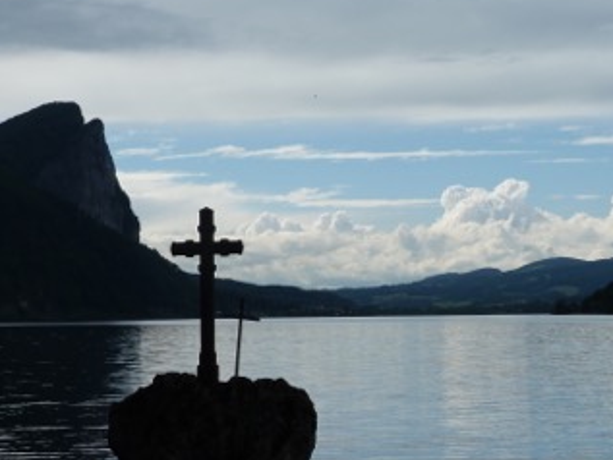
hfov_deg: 19.6
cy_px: 286
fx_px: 1772
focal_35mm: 100
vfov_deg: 14.8
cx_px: 406
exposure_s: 1/640
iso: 80
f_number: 5.6
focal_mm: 11
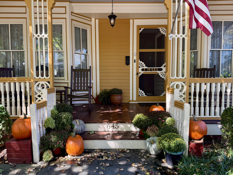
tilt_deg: -3.3
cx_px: 116
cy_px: 88
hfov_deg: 71.6
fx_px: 162
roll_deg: +0.1
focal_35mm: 24
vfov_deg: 56.8
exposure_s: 1/265
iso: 100
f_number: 1.78
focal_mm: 6.76
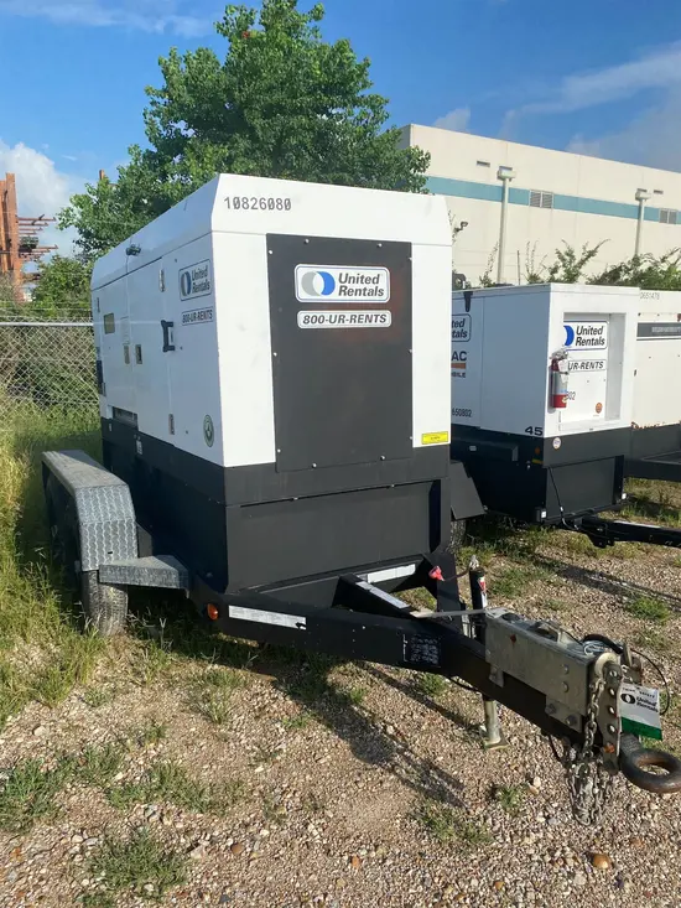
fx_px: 682
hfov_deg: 53.1
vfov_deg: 67.3
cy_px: 454
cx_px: 340
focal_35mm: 26
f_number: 1.8
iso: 32
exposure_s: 1/4808
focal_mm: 4.25
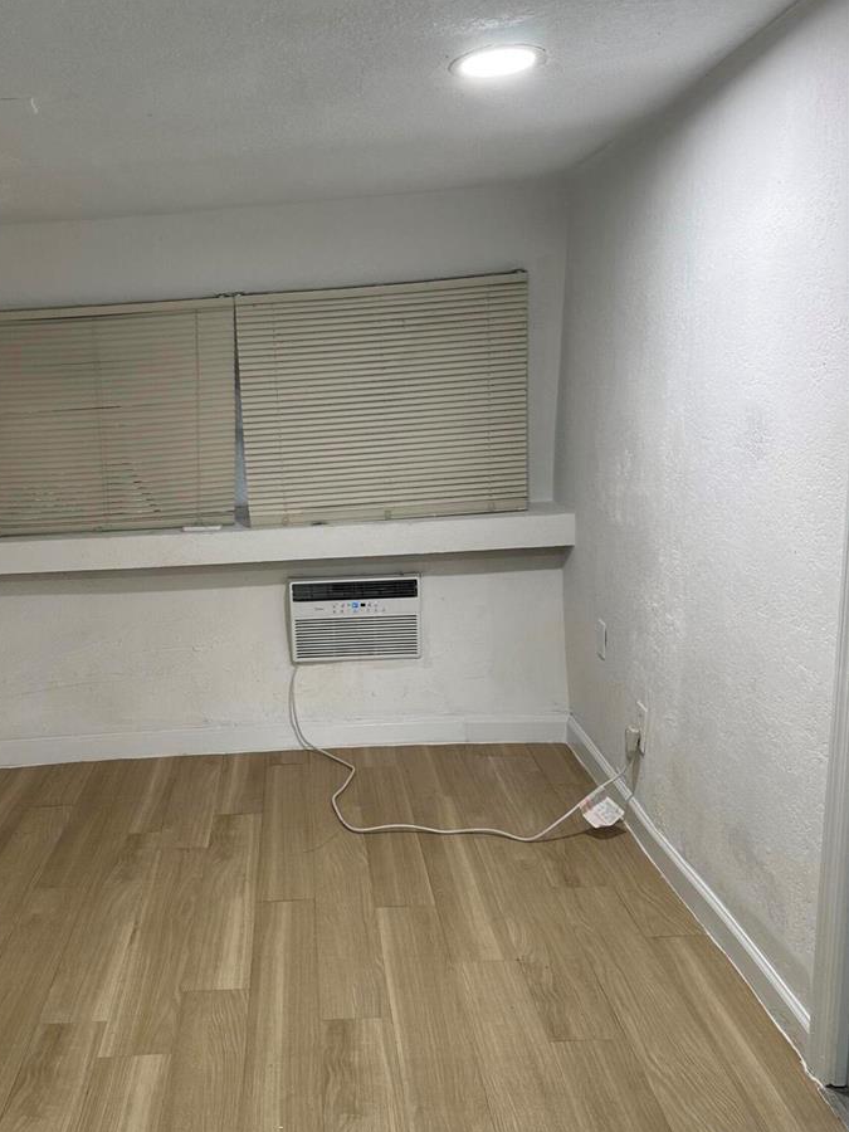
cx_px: 286
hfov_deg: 43.6
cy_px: 591
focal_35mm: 32
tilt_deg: -11.3
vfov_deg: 56.8
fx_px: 1046
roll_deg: +2.5
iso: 125
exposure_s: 1/60
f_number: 1.78
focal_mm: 6.86
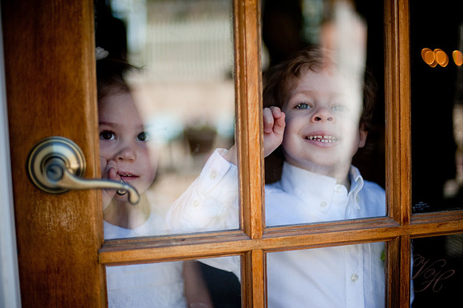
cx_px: 232
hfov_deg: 39.6
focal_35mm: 50
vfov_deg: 27.0
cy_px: 154
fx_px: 643
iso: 200
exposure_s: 1/5000
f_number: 1.4
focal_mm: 50
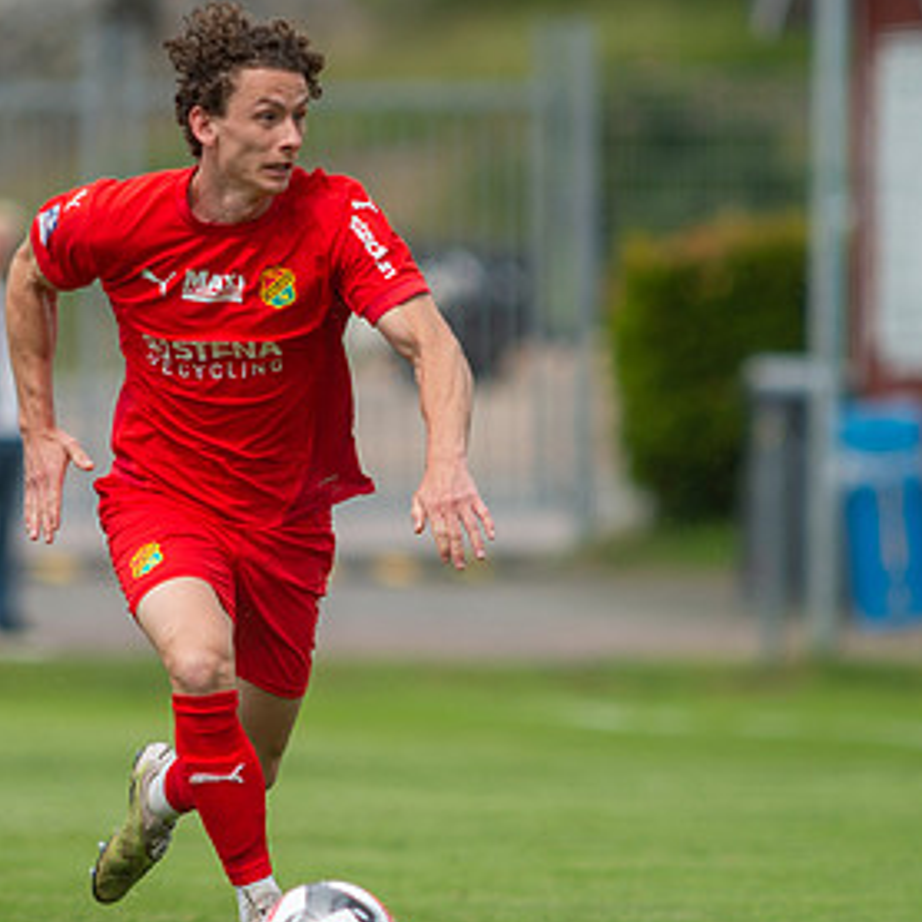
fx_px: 23143
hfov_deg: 2.3
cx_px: 315
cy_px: 441
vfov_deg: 2.3
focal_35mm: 768
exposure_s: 1/1600
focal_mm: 420
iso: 200
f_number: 4
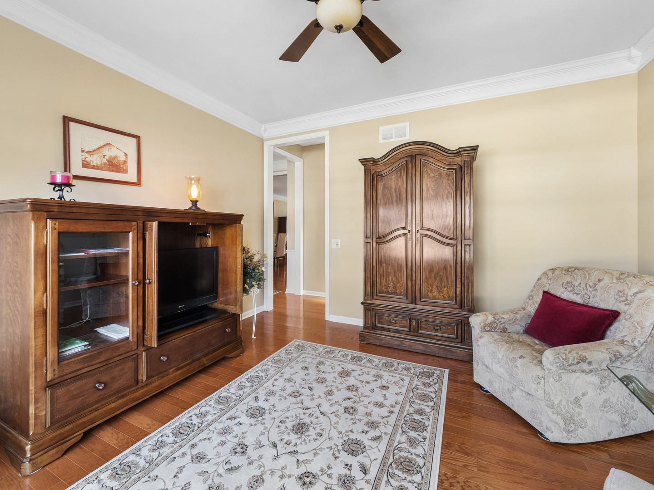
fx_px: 265
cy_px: 245
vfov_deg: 85.7
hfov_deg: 102.1
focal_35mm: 14
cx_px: 327
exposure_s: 1/5
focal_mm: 7
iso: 400
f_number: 8
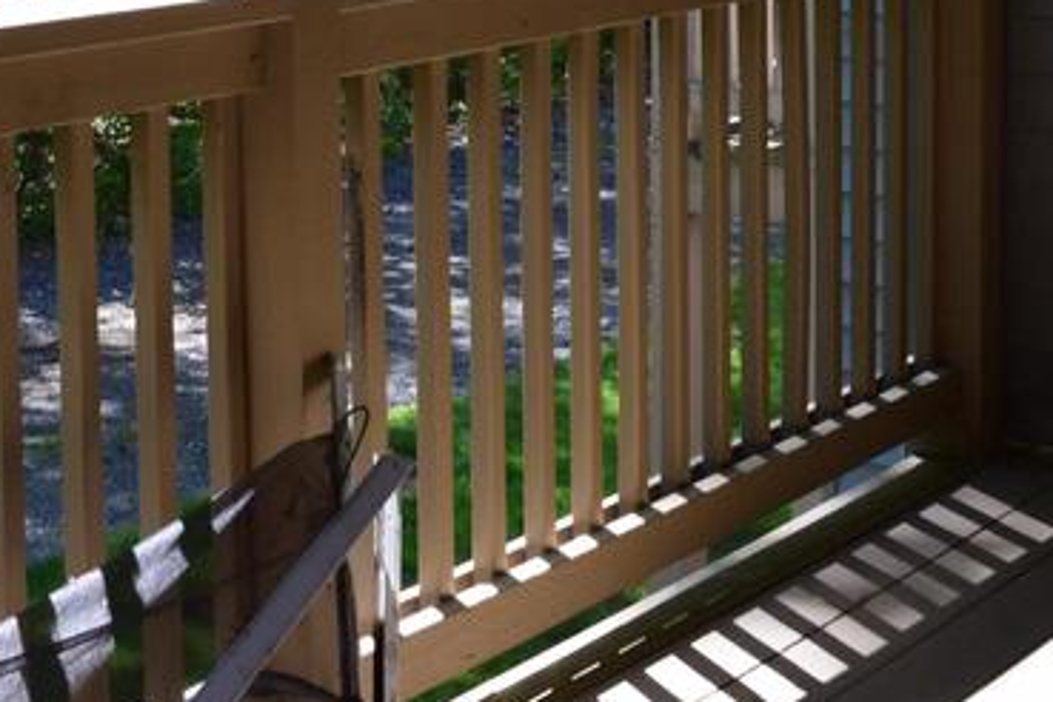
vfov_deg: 14.9
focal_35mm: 87
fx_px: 2556
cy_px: -227
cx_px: 368
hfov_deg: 23.2
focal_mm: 21
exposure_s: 1/200
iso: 400
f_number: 10
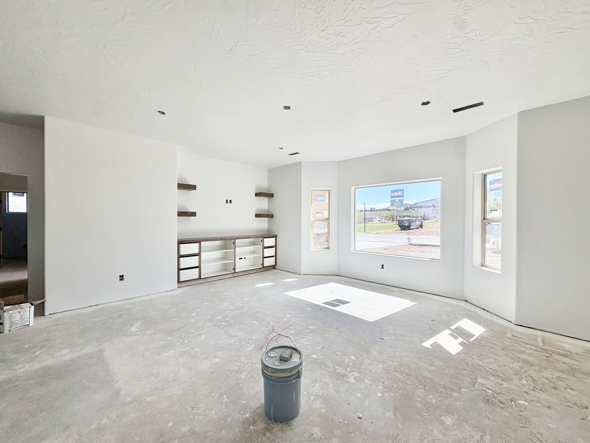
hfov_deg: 102.1
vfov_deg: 85.7
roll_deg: +0.5
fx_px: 239
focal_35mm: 14
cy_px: 222
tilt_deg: +0.1
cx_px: 295
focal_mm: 2.22
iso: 50
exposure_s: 1/646
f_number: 2.2
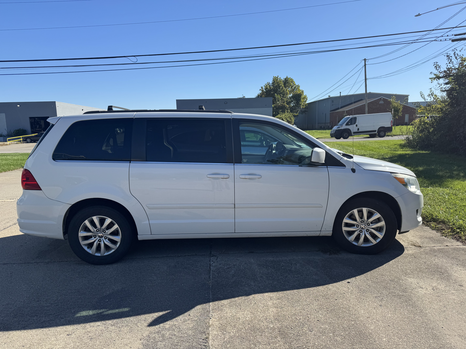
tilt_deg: -8.9
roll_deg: +1.3
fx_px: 323
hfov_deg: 71.6
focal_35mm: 24
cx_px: 233
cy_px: 174
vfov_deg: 56.8
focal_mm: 6.76
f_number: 1.78
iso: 80
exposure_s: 1/4049
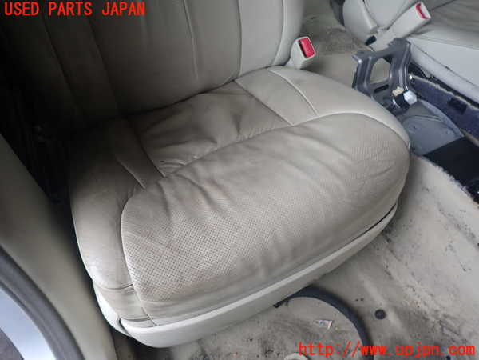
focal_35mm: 25
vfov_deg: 54.9
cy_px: 180
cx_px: 240
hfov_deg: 69.4
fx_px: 346
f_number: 2
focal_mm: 4.5
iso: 125
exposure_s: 1/125
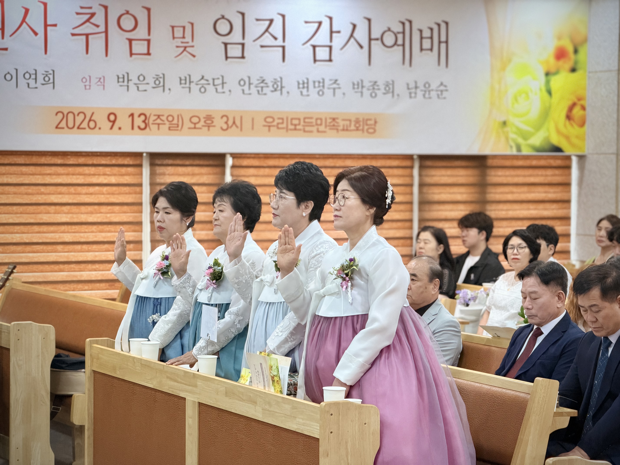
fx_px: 1791
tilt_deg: -3.0
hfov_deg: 19.6
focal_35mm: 100
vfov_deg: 14.8
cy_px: 232
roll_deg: -0.8
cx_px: 310
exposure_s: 1/120
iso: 320
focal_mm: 16.89
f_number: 2.8
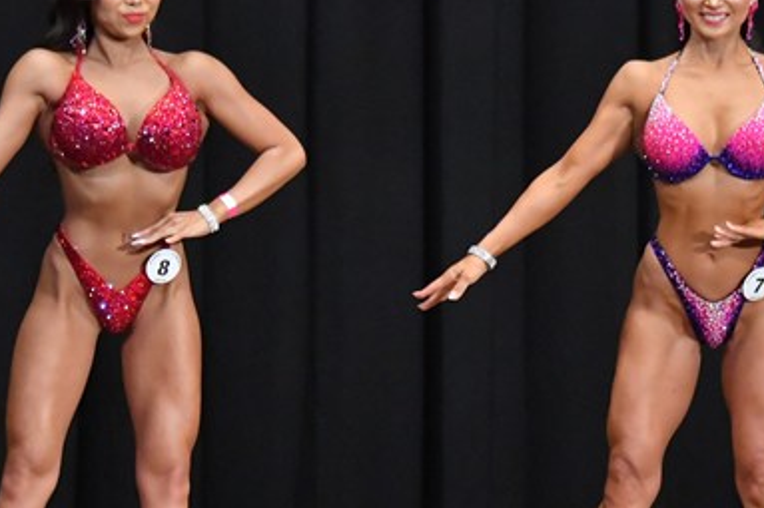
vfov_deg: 3.0
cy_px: 323
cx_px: 430
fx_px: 9651
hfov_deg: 4.5
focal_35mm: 455
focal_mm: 150
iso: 8000
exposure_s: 1/400
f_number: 5.6
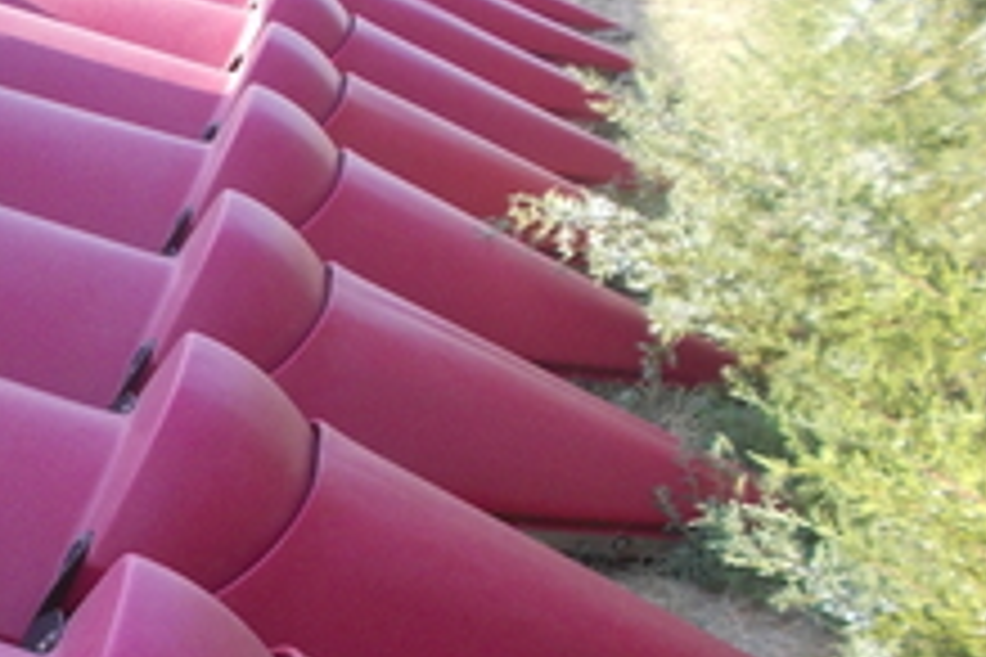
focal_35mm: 75
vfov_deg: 18.1
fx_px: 2054
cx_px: -203
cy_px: 477
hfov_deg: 24.4
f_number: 3.3
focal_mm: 4.1
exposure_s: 1/125
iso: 80
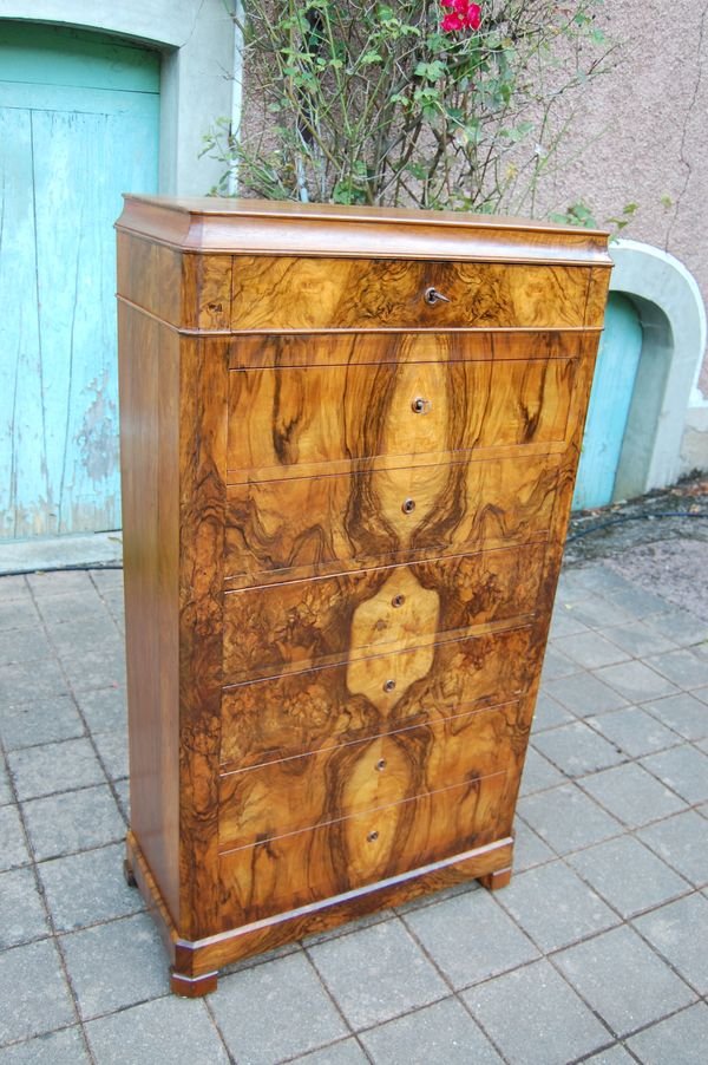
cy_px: 532
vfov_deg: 62.0
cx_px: 354
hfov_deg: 43.5
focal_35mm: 30
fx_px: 886
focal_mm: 20
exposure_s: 1/50
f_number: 3.8
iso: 400
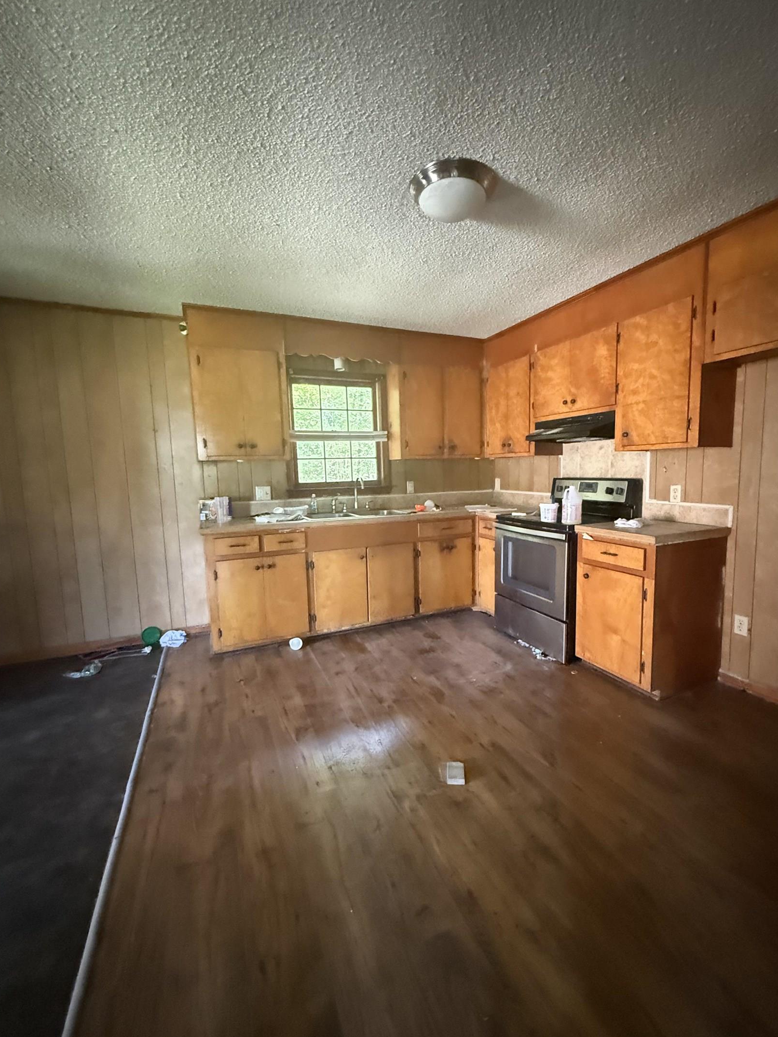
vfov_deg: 98.2
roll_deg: +2.0
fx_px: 449
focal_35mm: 15
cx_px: 410
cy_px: 519
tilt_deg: -6.2
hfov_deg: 81.7
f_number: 2.2
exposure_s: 1/48
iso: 1600
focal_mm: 2.22
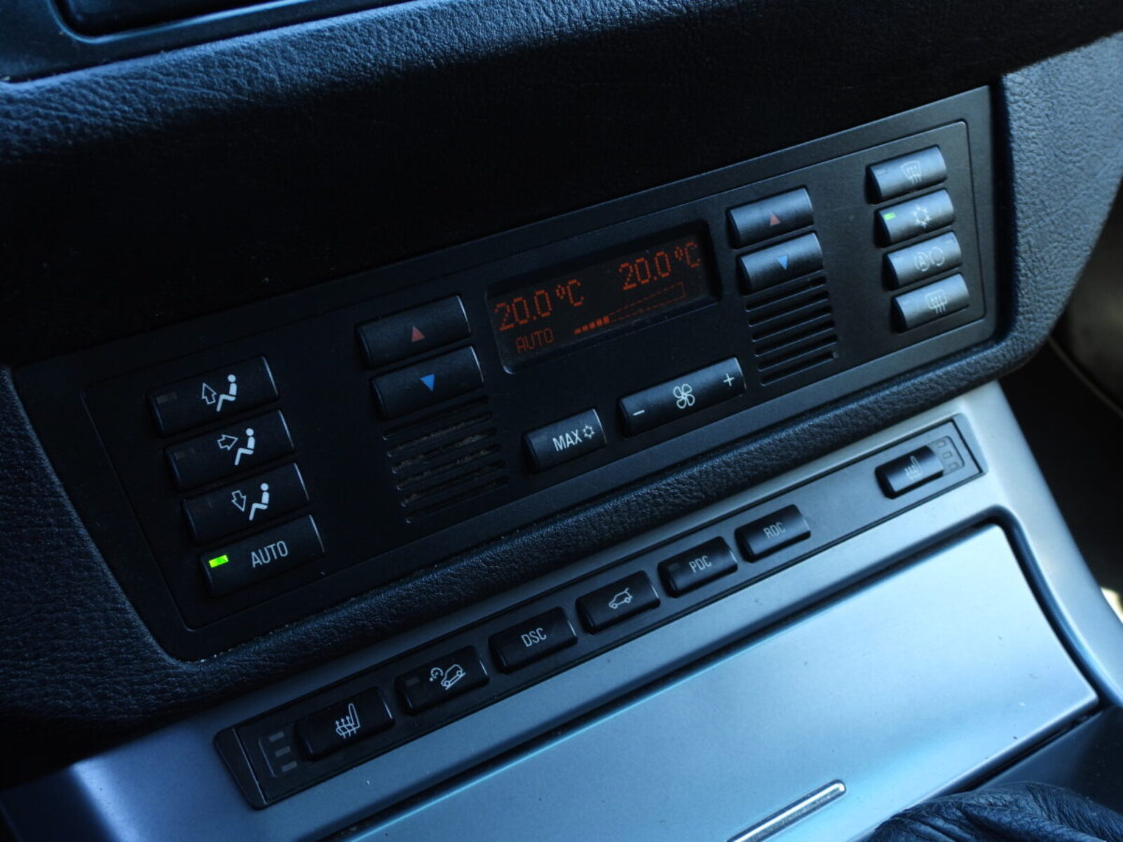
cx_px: 562
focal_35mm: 44
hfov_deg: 42.9
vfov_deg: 32.9
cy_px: 421
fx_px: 1428
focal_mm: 7.9
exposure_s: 1/30
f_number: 3.2
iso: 125
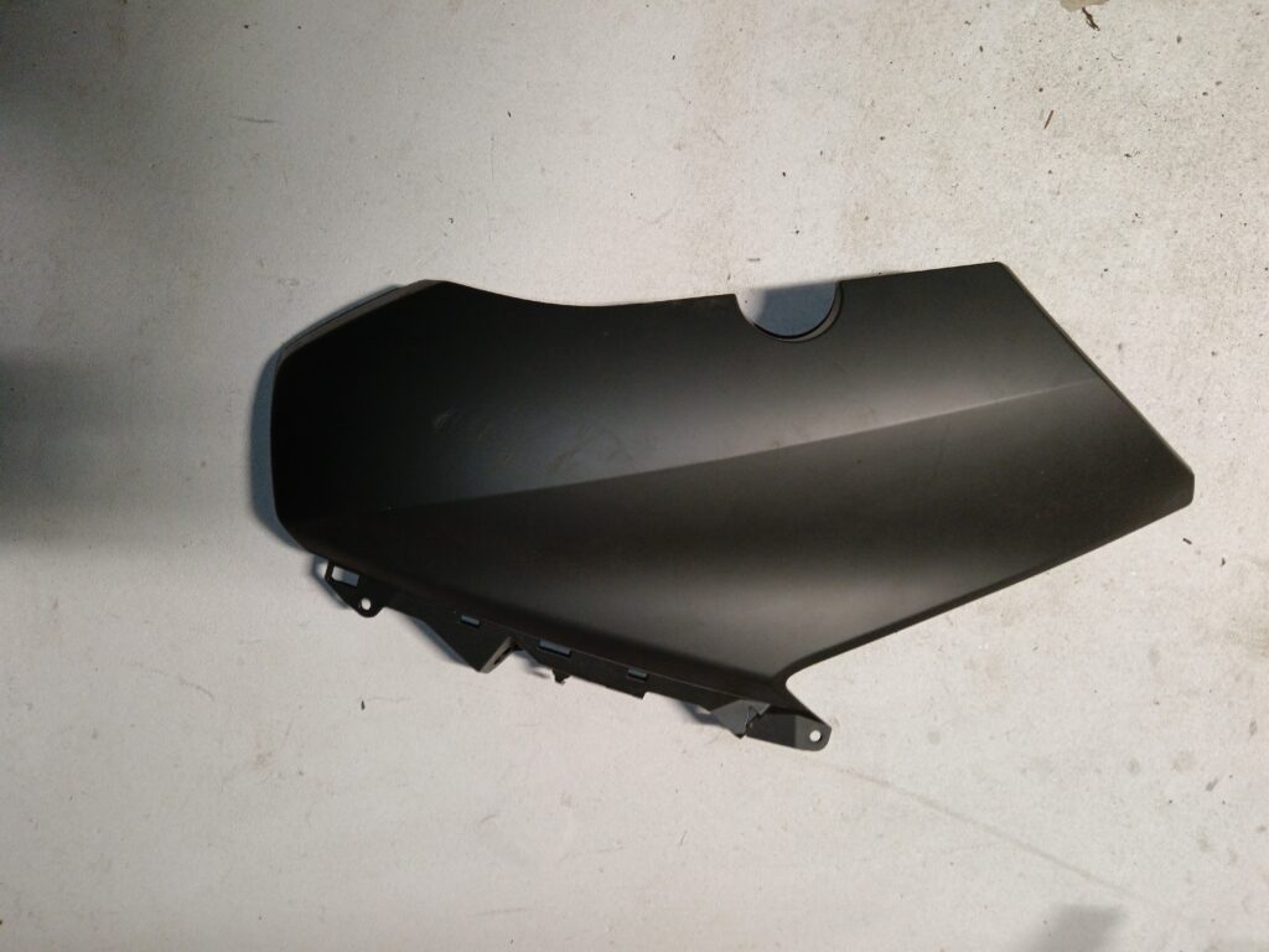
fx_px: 990
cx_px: 634
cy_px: 476
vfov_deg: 51.4
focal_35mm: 27
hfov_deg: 65.3
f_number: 1.9
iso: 803
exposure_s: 1/25
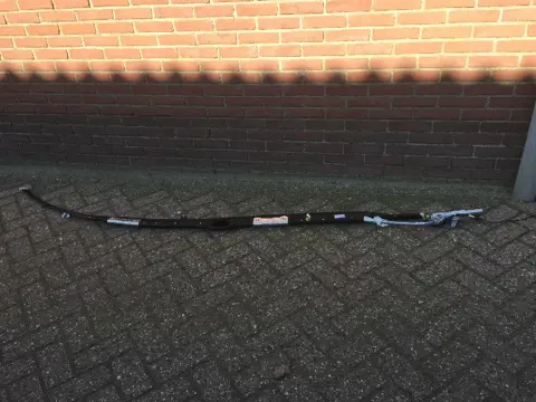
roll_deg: +5.5
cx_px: 268
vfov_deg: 48.2
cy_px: 201
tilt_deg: -32.5
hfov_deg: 61.7
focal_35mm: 29
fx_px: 449
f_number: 2.2
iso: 32
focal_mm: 4.15
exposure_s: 1/494
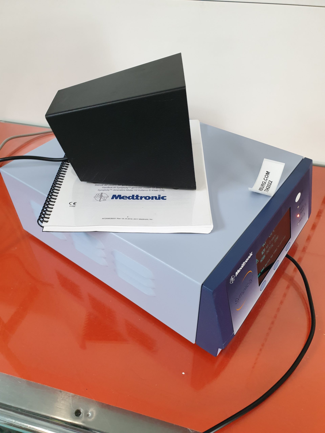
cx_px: 162
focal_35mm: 26
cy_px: 216
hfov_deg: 53.1
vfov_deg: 67.3
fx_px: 325
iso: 250
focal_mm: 4.3
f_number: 2.4
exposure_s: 1/50
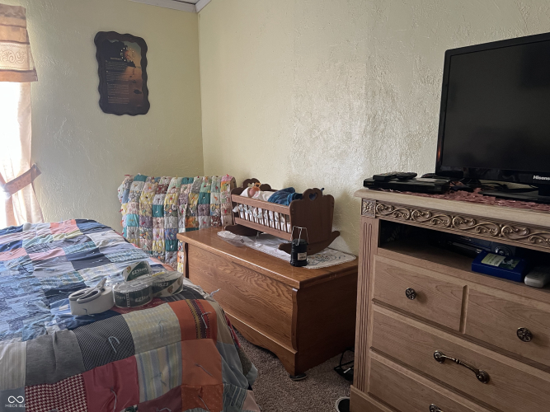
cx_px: 275
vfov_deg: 53.0
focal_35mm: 26
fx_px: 413
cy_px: 206
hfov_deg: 67.3
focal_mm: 5.7
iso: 250
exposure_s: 1/60
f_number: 1.5
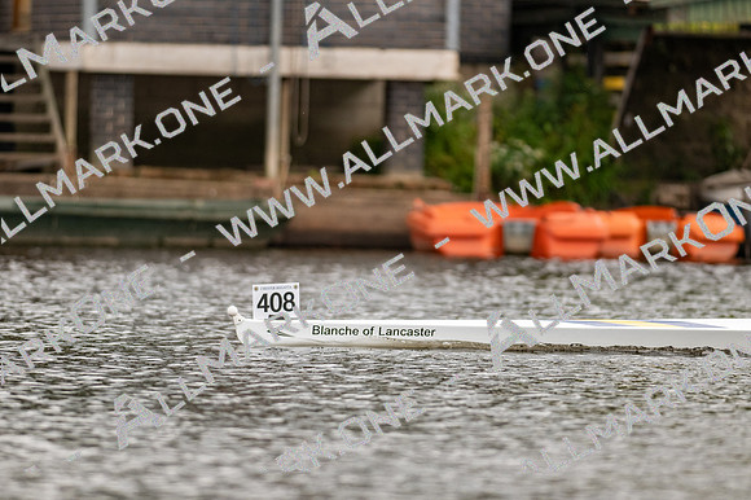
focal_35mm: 450
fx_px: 9384
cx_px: 376
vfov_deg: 3.1
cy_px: 250
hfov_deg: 4.6
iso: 400
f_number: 4
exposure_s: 1/2000
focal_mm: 300
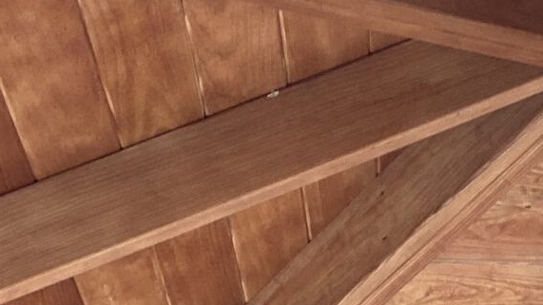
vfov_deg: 8.5
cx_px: 588
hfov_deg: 16.4
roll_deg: +2.1
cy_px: 809
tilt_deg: +9.8
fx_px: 1828
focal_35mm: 127
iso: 100
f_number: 1.8
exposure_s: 1/121
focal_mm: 4.25
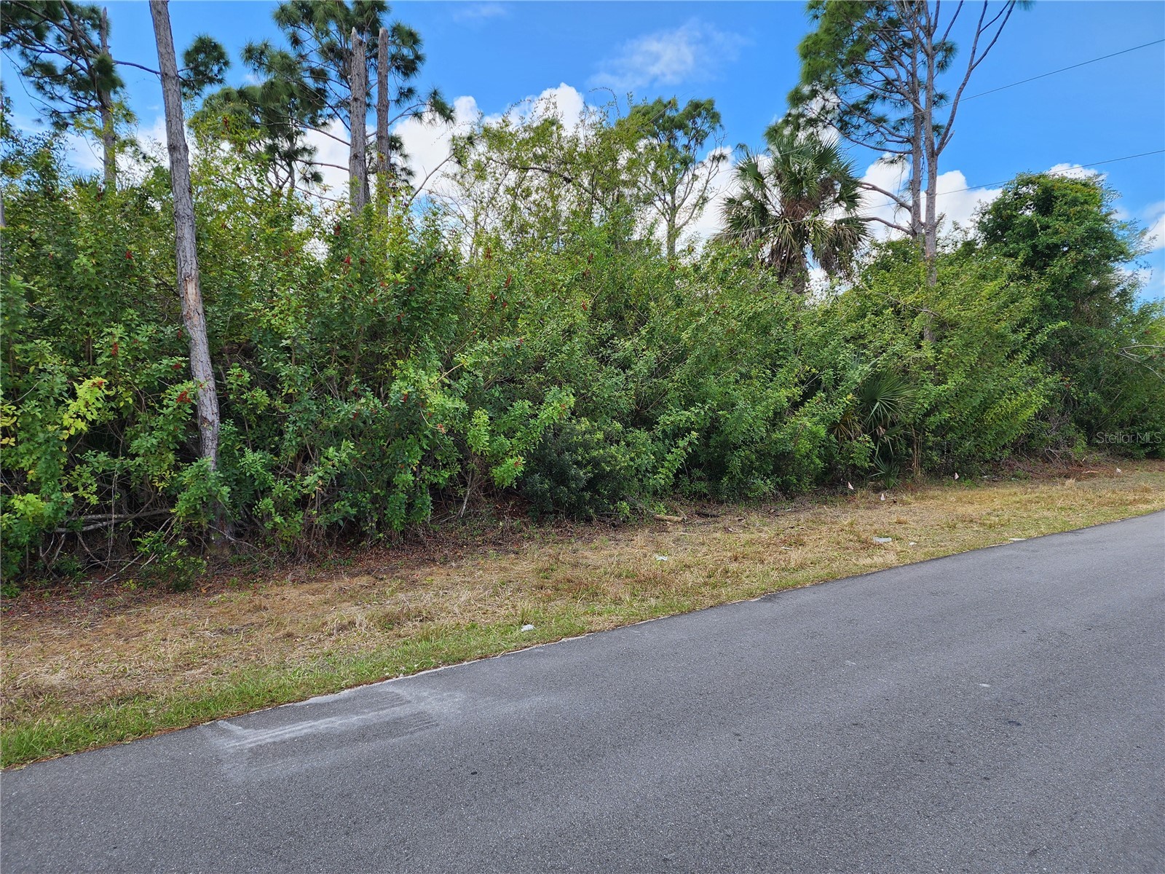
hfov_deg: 73.9
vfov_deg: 58.9
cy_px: 437
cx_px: 582
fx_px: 774
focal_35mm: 23
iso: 12
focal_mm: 6.4
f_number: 1.8
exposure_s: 1/366
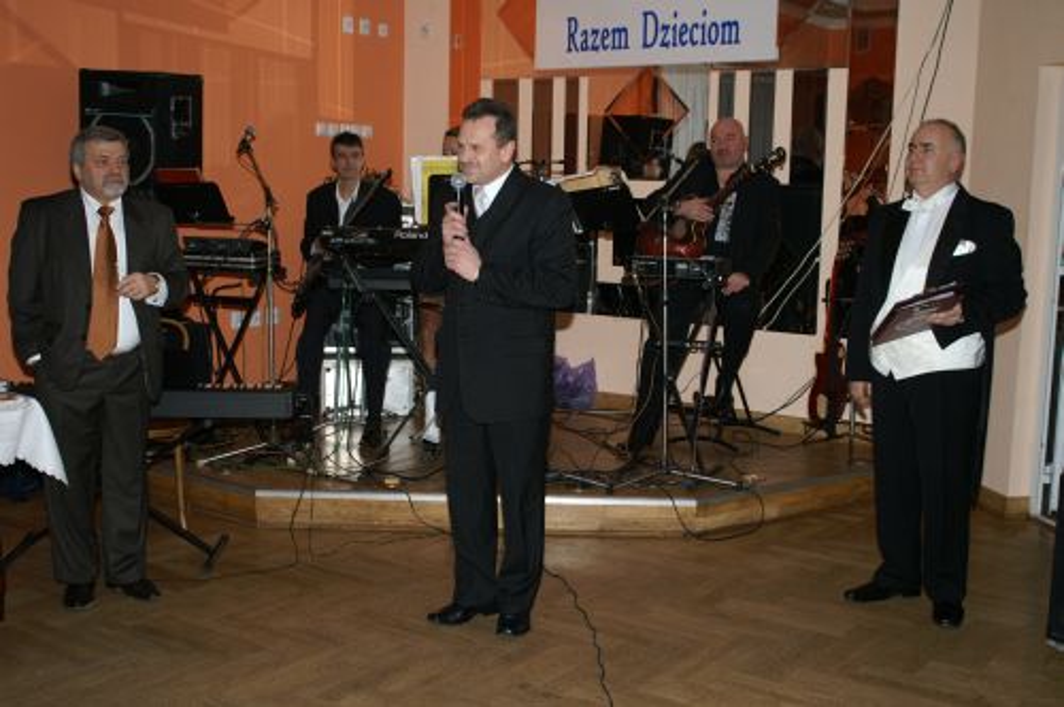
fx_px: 1151
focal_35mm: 39
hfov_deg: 49.6
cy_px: 354
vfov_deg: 34.1
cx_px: 532
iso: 200
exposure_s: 1/60
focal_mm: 26
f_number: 5.6
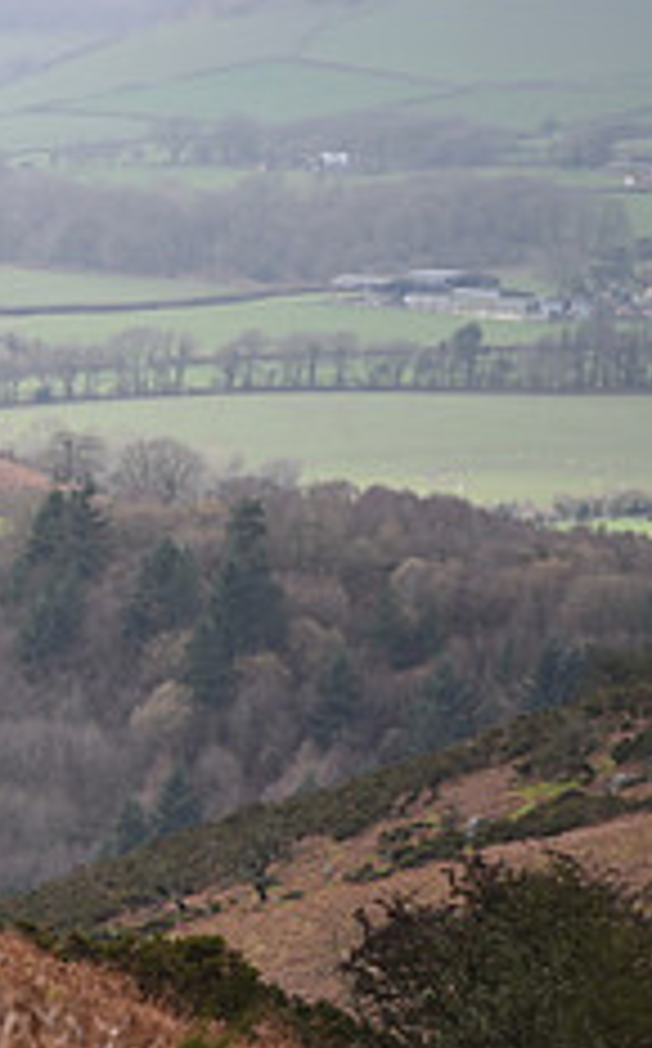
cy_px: 391
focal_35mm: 419
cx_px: -589
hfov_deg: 3.1
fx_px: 11949
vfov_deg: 5.0
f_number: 3.5
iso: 180
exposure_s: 1/800
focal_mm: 165
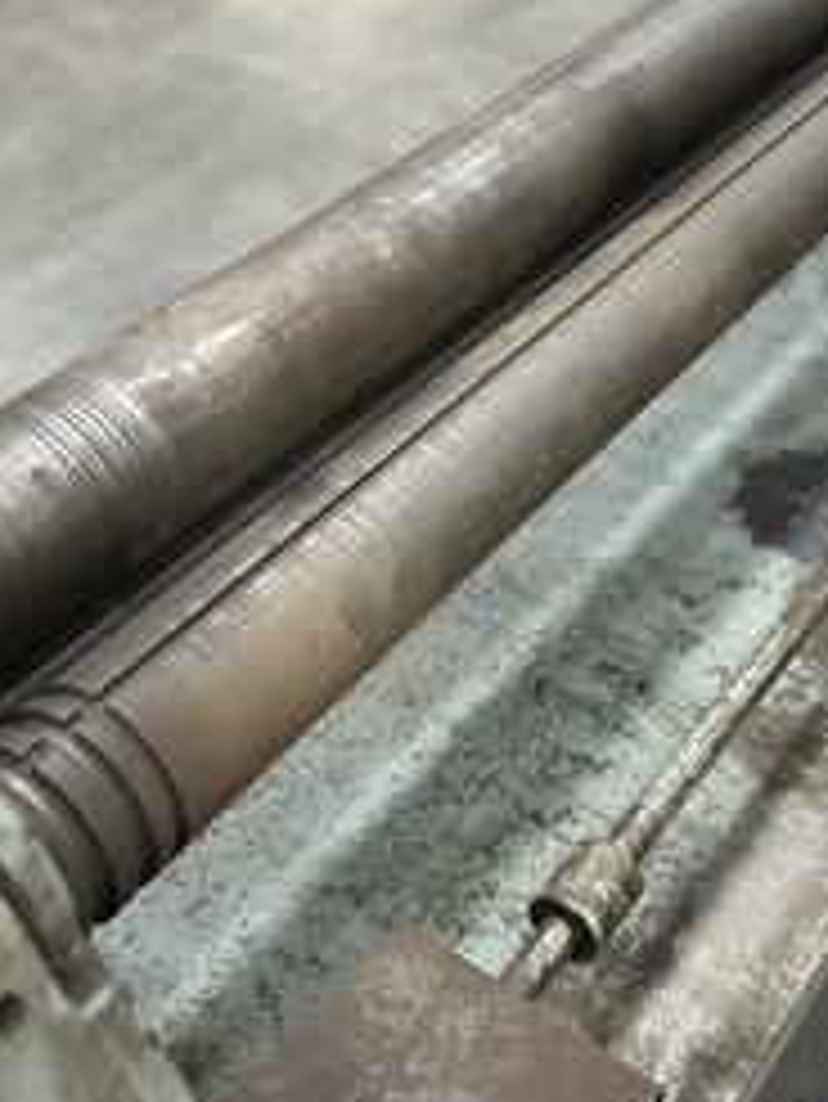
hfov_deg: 28.6
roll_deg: +1.2
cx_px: 428
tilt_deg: -33.7
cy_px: 360
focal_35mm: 51
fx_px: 1625
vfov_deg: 37.0
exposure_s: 1/60
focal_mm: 5.7
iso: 400
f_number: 1.5
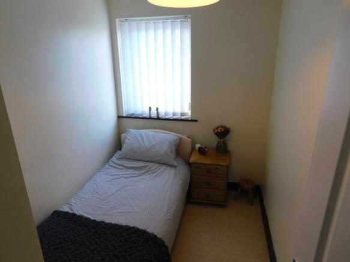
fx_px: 233
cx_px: 175
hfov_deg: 73.9
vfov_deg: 58.9
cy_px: 131
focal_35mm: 23
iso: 125
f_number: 3
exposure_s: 1/50
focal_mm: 4
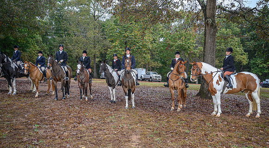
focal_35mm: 34
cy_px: 96
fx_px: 240
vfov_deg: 33.9
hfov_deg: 58.5
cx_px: 144
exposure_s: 1/160
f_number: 3.2
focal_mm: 30
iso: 1600
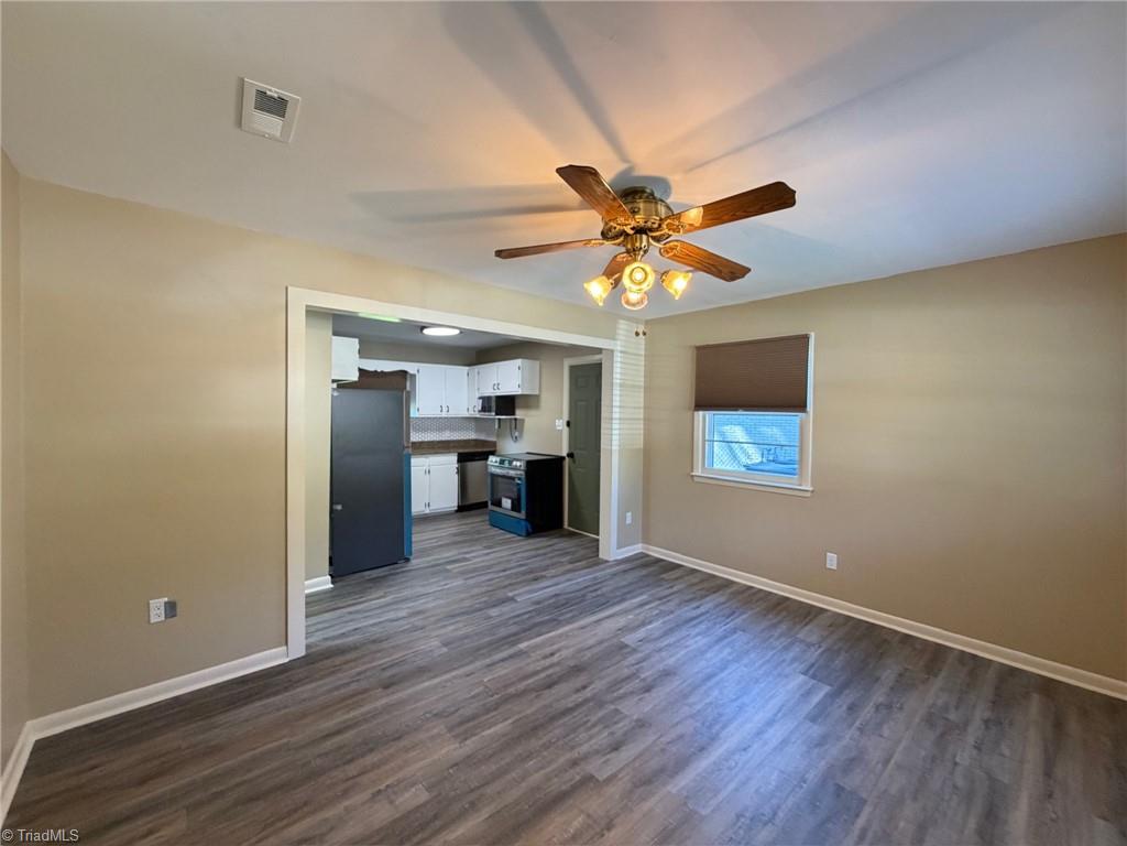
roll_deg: -1.2
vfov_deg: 85.7
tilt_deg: -1.2
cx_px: 564
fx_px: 456
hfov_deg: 102.1
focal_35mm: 14
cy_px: 423
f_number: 2.2
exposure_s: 1/60
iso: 400
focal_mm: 2.22
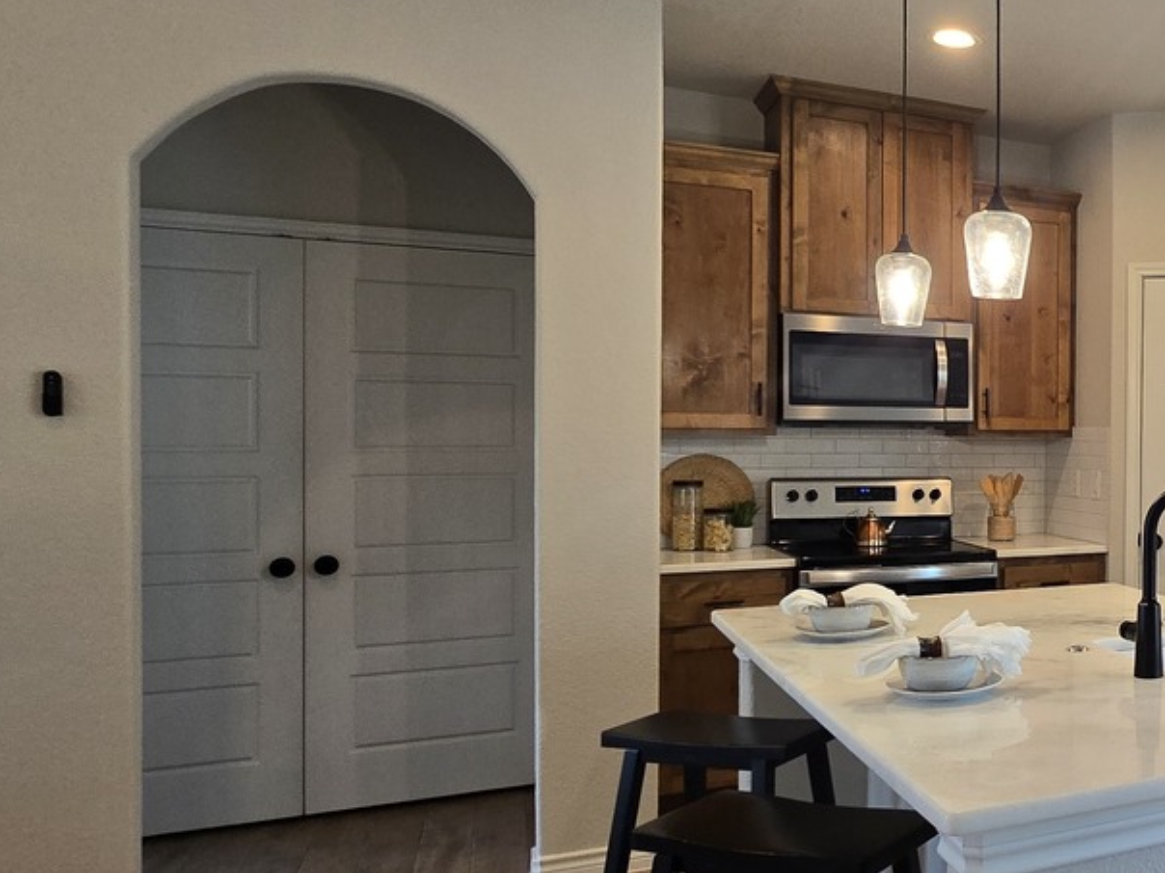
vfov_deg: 45.4
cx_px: 1238
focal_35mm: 31
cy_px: 436
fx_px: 1043
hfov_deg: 45.9
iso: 80
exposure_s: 1/60
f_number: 2.2
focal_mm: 2.2
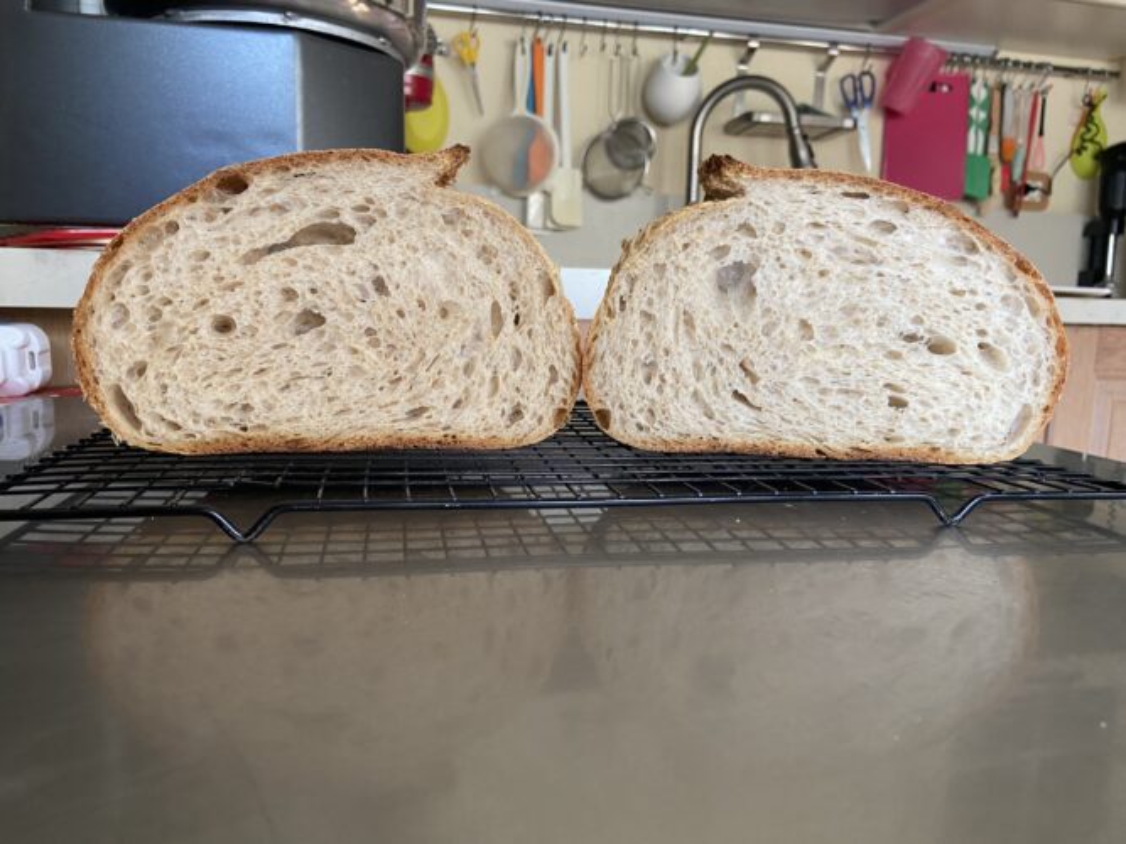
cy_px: 422
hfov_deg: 67.3
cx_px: 563
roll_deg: -1.9
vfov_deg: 53.0
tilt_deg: -7.0
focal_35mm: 26
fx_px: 846
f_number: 1.8
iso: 125
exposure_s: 1/68
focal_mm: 4.25
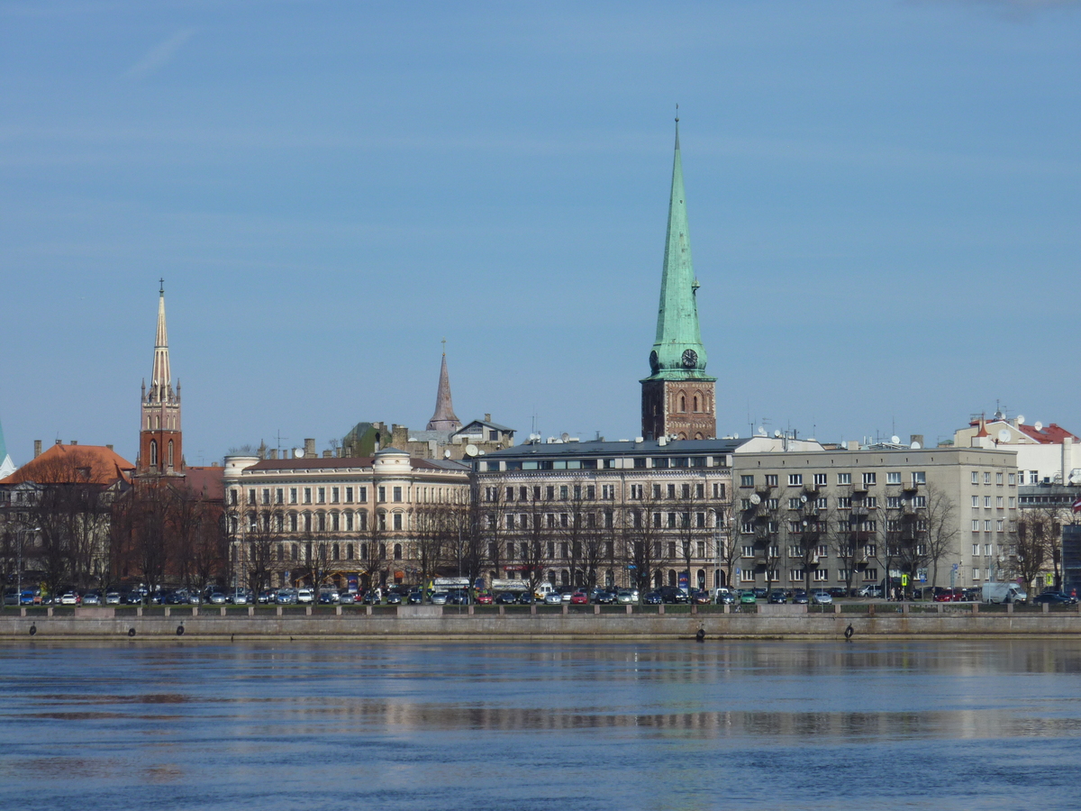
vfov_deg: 10.1
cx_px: 540
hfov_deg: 13.4
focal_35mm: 147
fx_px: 4591
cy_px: 406
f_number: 5.6
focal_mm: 24.1
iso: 80
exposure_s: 1/800
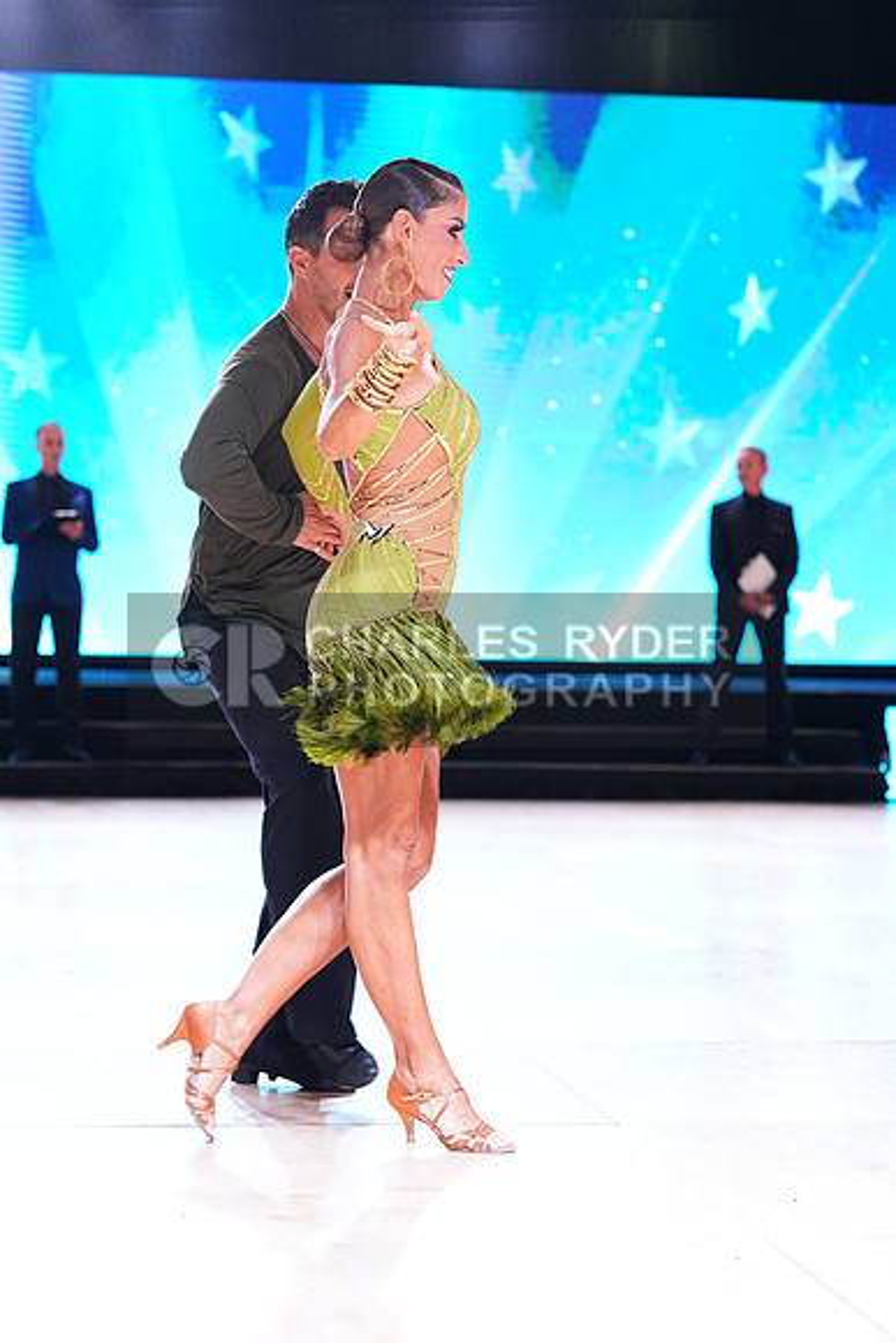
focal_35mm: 87
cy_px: 672
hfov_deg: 15.7
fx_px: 3246
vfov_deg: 23.4
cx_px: 448
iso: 4000
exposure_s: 1/400
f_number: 4
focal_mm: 87
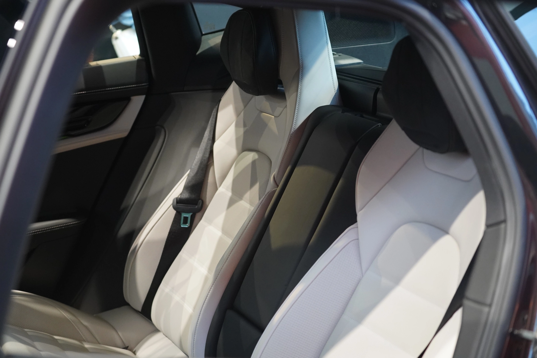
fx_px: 1044
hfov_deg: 28.8
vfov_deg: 19.5
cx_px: 268
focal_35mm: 70
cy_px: 179
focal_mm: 70
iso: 5000
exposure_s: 1/200
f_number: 4
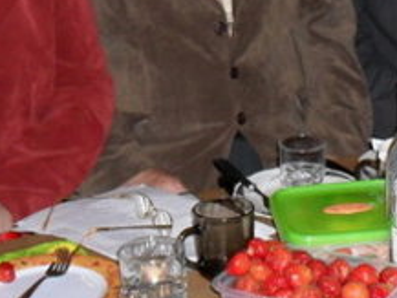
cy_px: -15
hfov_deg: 17.2
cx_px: 267
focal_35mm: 114
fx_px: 1308
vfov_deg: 12.8
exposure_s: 1/45
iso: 200
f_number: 2.8
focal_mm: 6.3
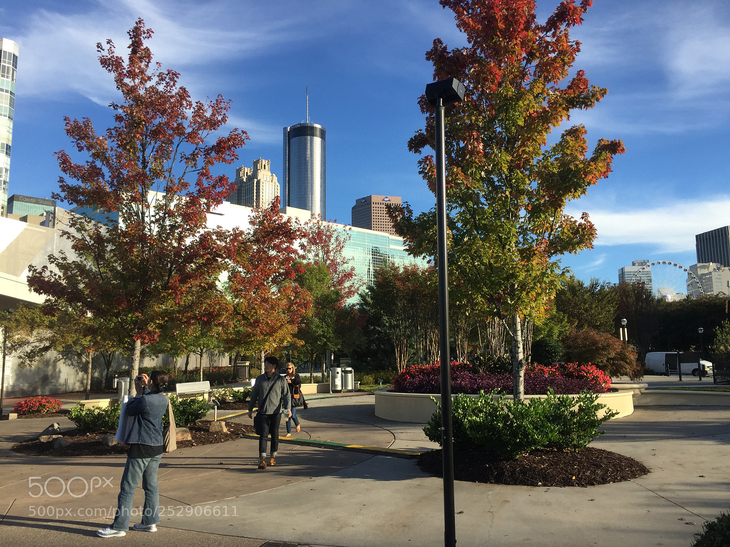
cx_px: 365
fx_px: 612
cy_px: 274
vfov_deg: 48.2
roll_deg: -0.1
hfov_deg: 61.7
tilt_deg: +8.1
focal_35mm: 29
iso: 32
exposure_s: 1/898
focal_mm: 4.15
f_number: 2.2
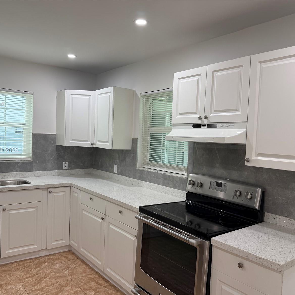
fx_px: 280
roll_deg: -2.2
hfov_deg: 55.6
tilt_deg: -2.7
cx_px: 141
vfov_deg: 55.6
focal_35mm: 29
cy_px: 150
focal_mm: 6.76
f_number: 1.78
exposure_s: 1/120
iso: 100
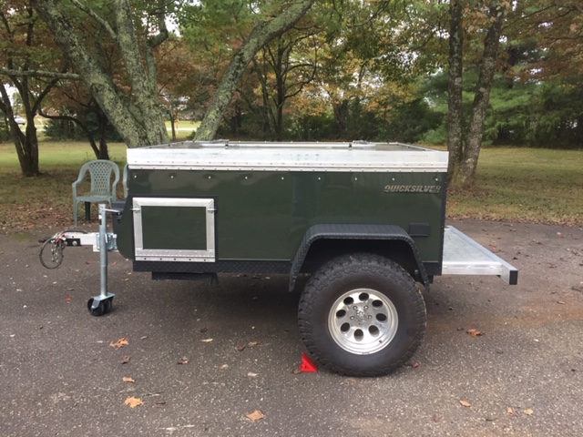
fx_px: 488
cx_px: 292
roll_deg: -1.1
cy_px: 218
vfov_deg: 48.2
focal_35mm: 29
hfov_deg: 61.7
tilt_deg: -12.2
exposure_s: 1/30
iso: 64
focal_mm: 4.15
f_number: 2.2
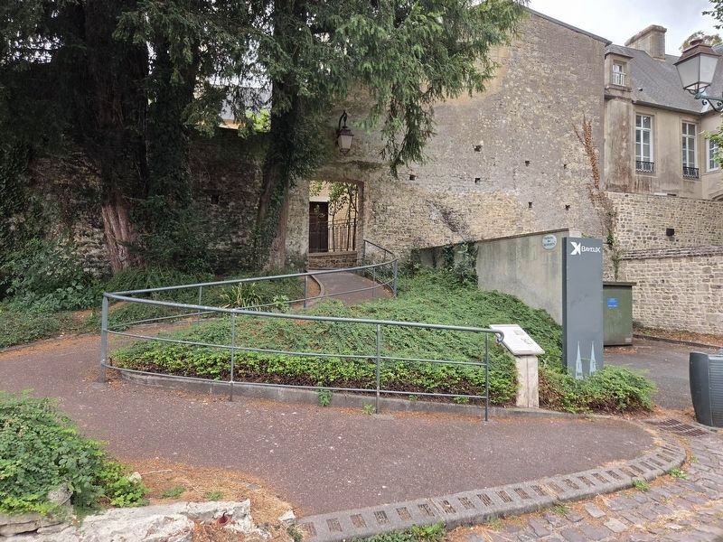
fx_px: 480
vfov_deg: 58.9
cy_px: 271
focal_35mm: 23
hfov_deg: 73.9
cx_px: 362
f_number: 1.8
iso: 80
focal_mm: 5.4
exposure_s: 1/604
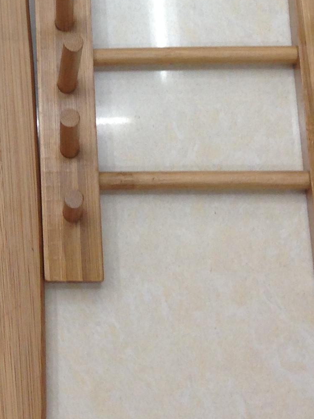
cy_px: -67
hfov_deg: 13.2
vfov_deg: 17.3
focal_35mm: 109
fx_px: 1318
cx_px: -73
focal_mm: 4.13
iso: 50
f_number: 2.4
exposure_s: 1/24
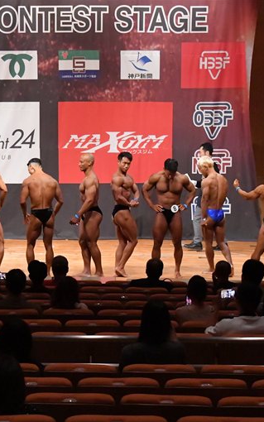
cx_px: 86
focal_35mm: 130
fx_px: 1496
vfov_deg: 16.1
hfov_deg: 10.1
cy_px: 213
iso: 11400
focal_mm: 56
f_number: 5.6
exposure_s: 1/400
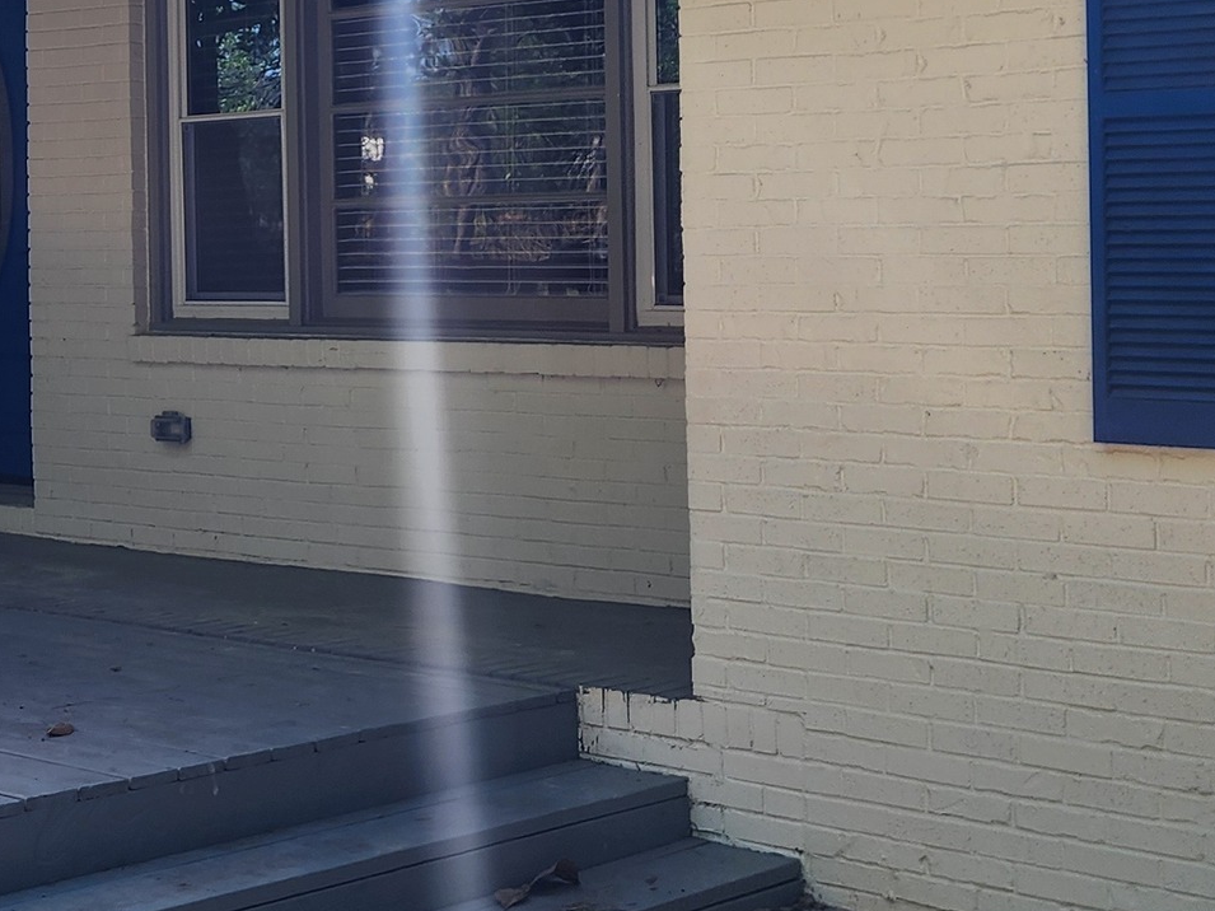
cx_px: -28
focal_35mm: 74
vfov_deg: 19.8
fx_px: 2597
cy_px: 249
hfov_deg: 25.0
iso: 12
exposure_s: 1/369
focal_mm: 6.4
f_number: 1.8
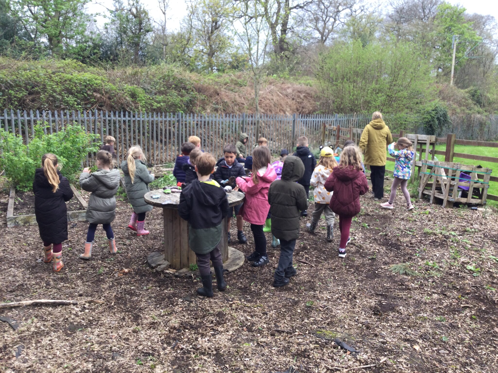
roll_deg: +0.8
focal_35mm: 31
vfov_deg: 45.4
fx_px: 446
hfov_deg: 58.4
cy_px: 186
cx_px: 249
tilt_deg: -13.6
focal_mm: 3.3
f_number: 2.4
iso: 32
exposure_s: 1/100
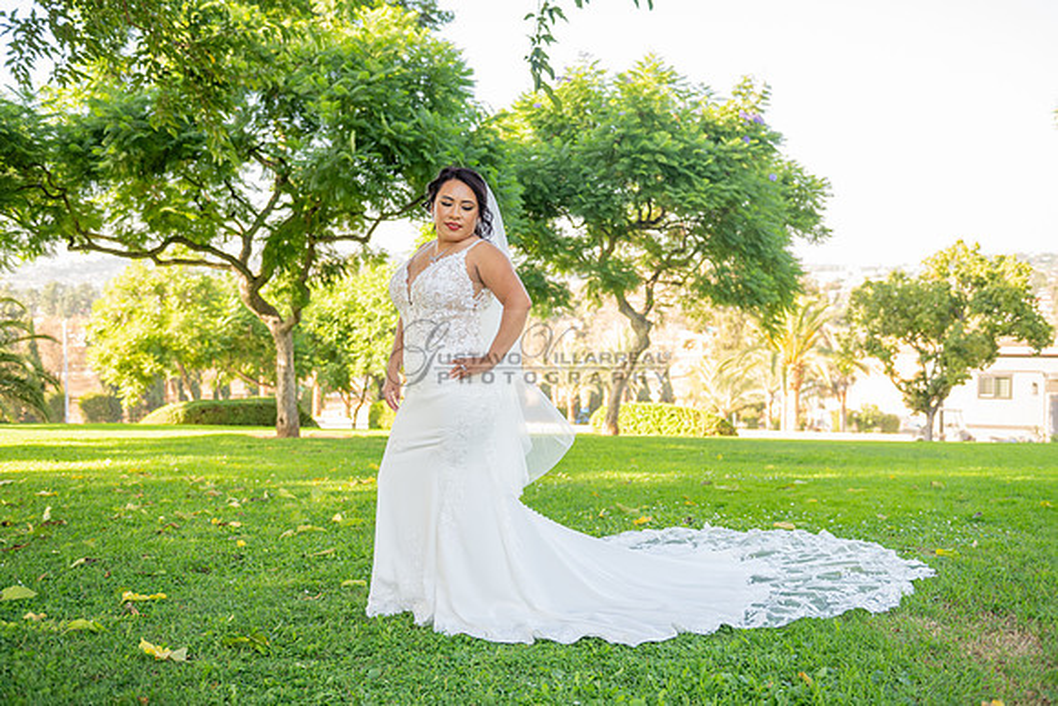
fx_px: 999
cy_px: 353
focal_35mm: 34
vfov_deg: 38.9
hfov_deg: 55.8
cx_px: 529
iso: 200
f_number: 3.5
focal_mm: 34
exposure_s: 1/200
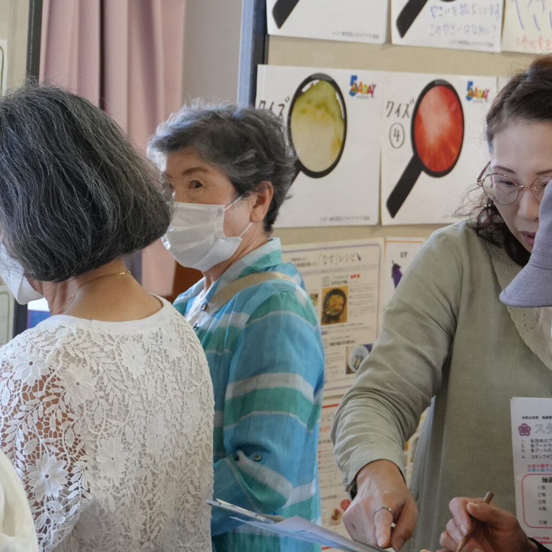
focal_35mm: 137
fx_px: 2473
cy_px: 236
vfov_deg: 12.7
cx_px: 187
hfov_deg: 12.7
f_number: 5
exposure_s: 1/160
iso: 1600
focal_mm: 43
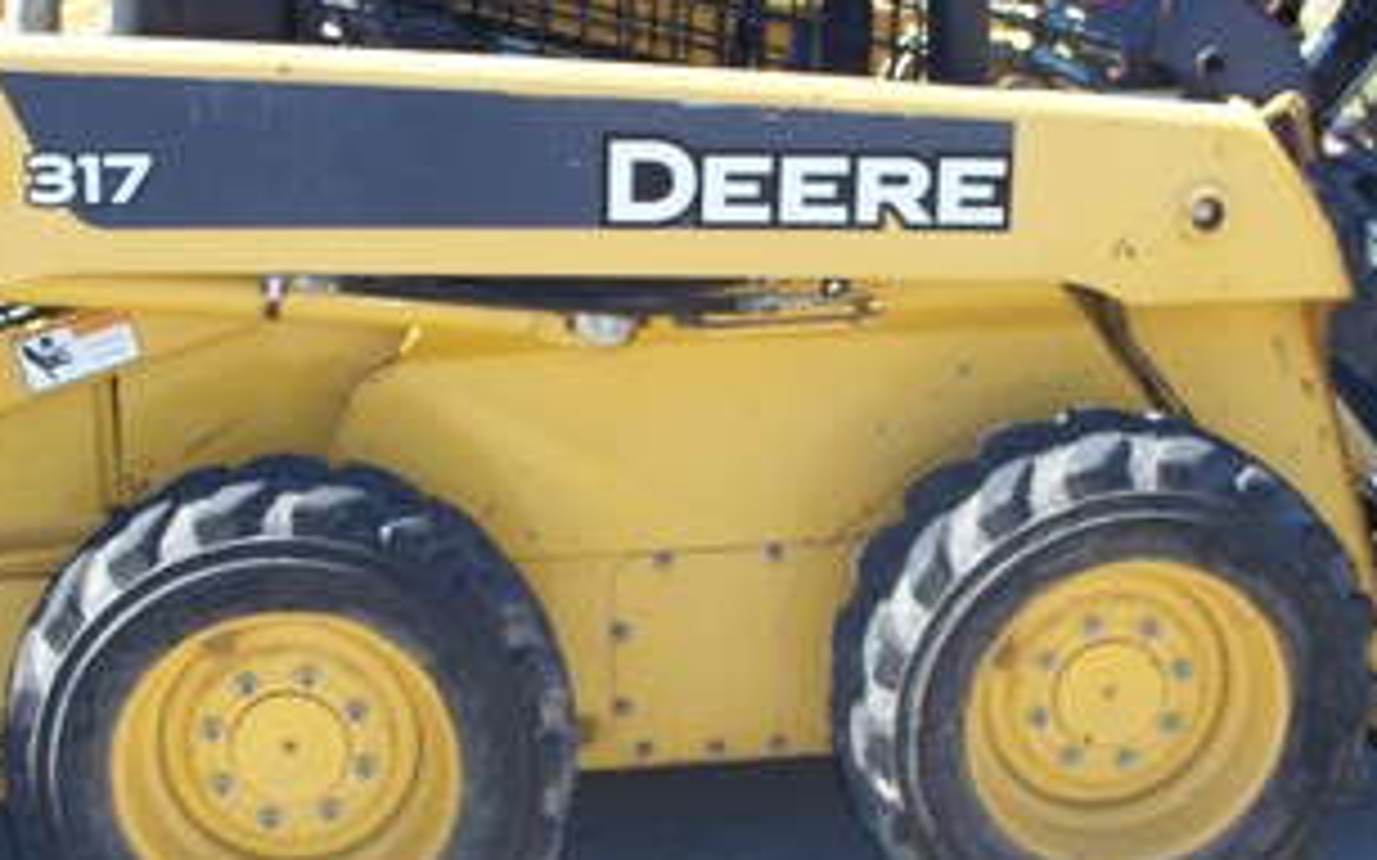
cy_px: 329
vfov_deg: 19.7
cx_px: 688
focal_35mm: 66
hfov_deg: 31.1
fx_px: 2476
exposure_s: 1/250
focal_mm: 6.3
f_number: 3
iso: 64
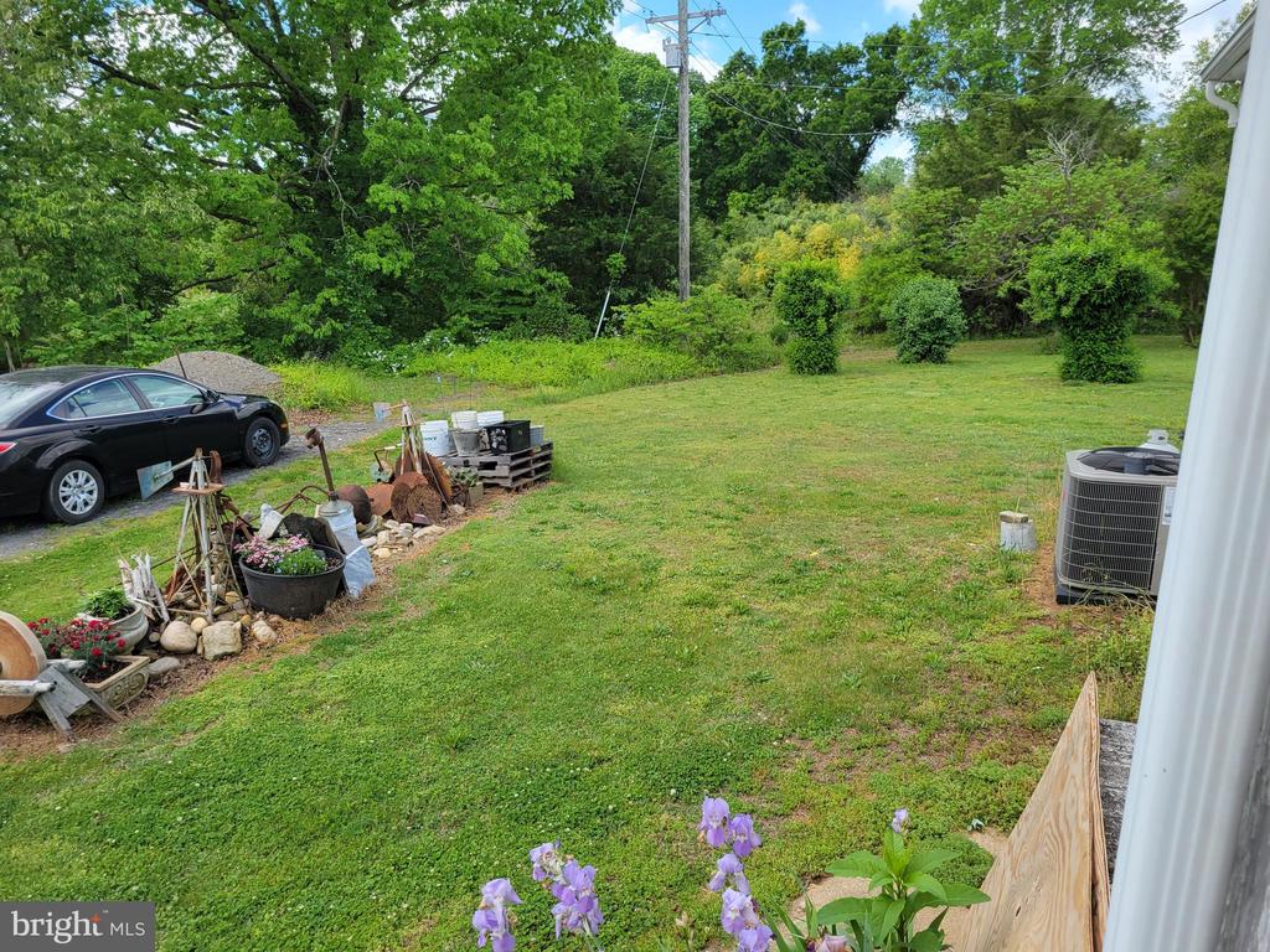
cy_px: 476
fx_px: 954
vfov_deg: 53.1
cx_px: 635
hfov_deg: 67.3
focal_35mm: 26
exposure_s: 1/794
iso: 40
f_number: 1.8
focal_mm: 5.4
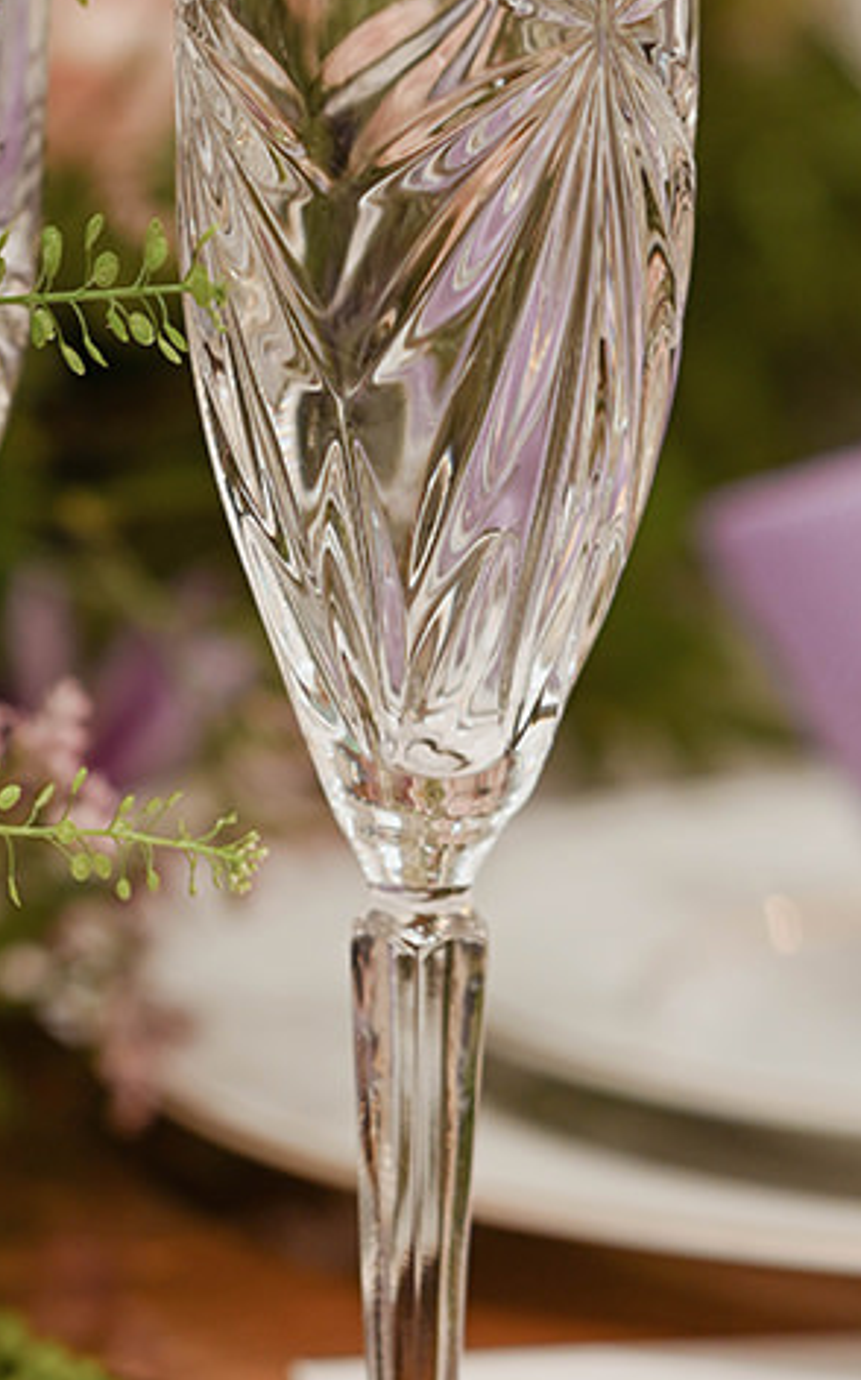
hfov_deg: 4.8
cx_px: 650
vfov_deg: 7.6
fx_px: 10372
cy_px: 205
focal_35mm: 276
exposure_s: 1/60
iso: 320
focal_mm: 85
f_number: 2.8
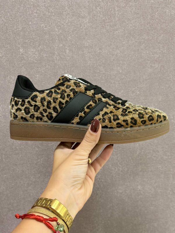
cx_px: 88
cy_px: 116
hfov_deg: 53.1
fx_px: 175
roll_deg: +5.6
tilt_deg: -8.6
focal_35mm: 26
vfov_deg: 67.3
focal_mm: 5.96
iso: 80
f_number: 1.6
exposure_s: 1/50
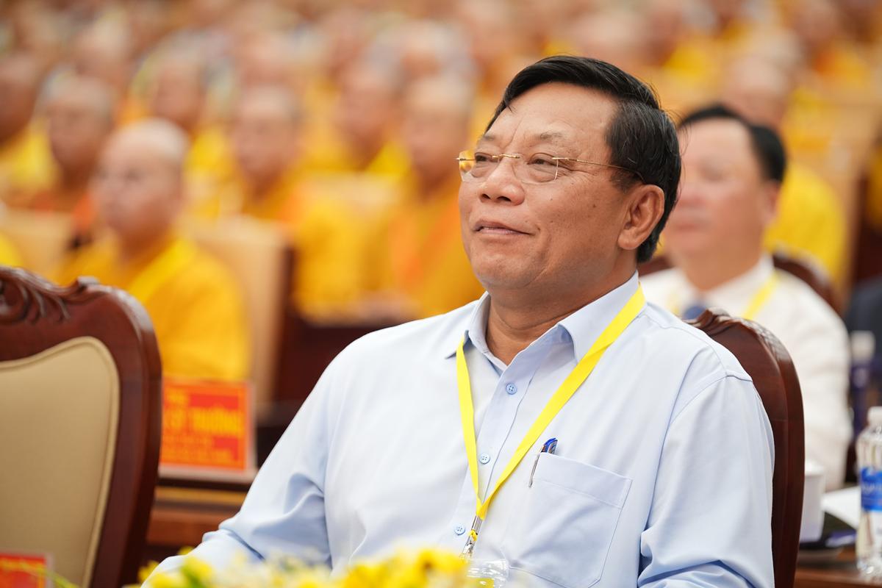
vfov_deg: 8.3
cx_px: 441
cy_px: 294
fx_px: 4042
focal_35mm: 165
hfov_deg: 12.5
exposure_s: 1/125
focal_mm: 165
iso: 1600
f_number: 2.8
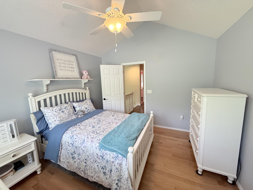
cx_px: 126
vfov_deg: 85.7
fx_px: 102
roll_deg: +2.2
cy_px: 95
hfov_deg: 102.1
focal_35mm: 14
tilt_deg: -8.0
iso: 200
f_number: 2.2
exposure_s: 1/120
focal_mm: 2.22
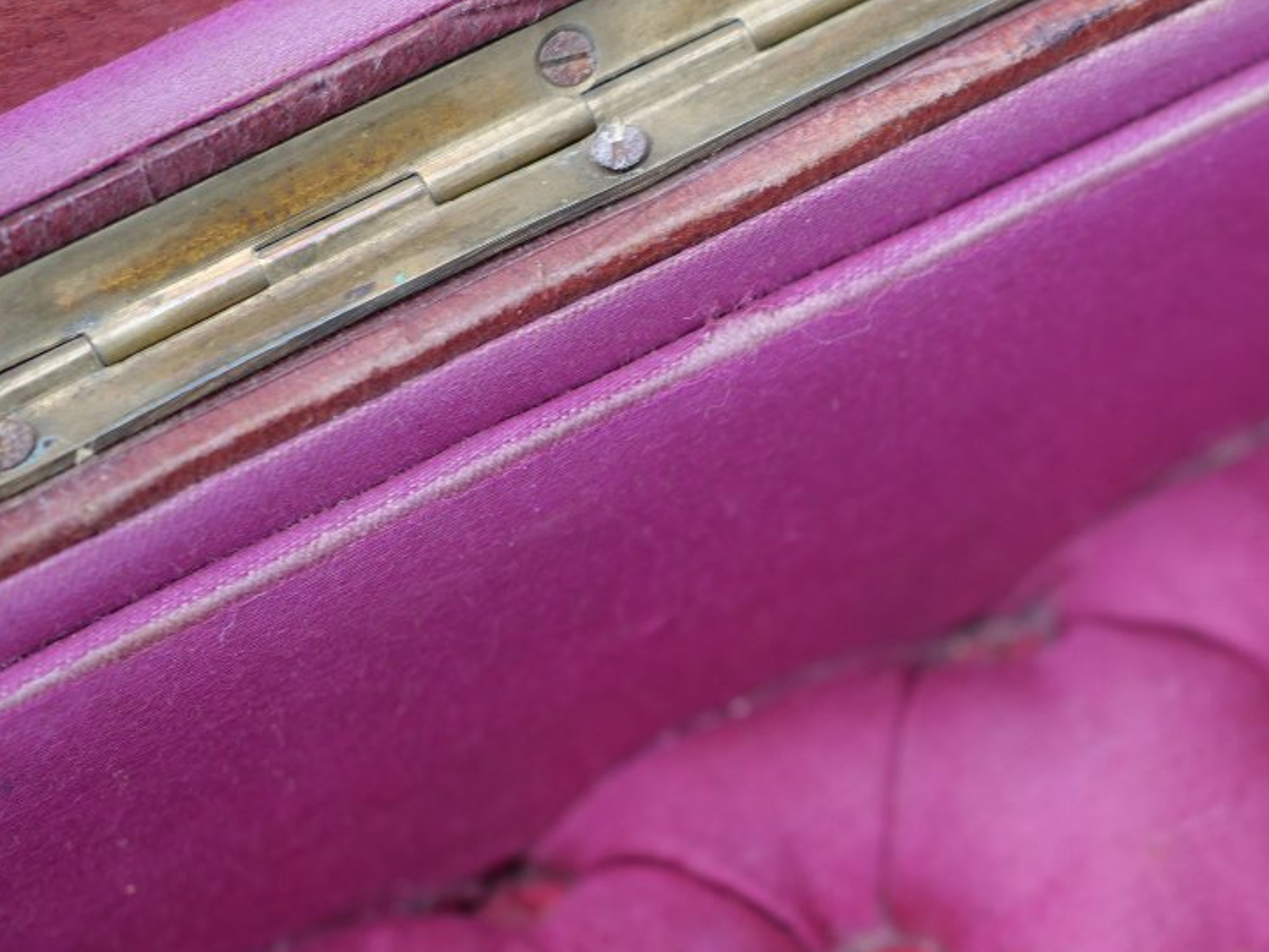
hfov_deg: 19.6
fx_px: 3666
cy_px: 636
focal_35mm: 100
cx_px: 841
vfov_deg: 14.8
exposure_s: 1/125
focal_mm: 30
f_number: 3.5
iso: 320
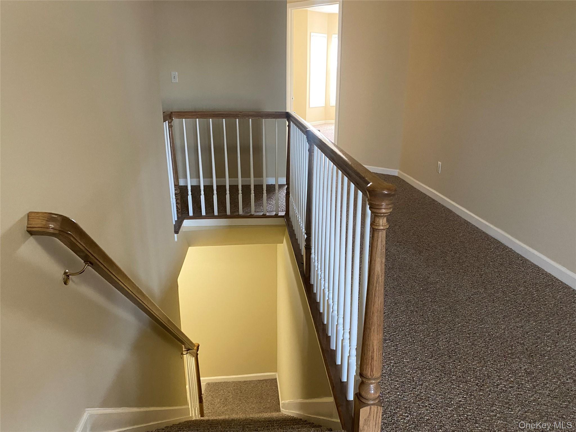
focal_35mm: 26
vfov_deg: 53.1
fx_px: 433
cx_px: 288
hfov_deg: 67.3
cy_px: 216
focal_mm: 4.25
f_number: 1.8
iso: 320
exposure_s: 1/60
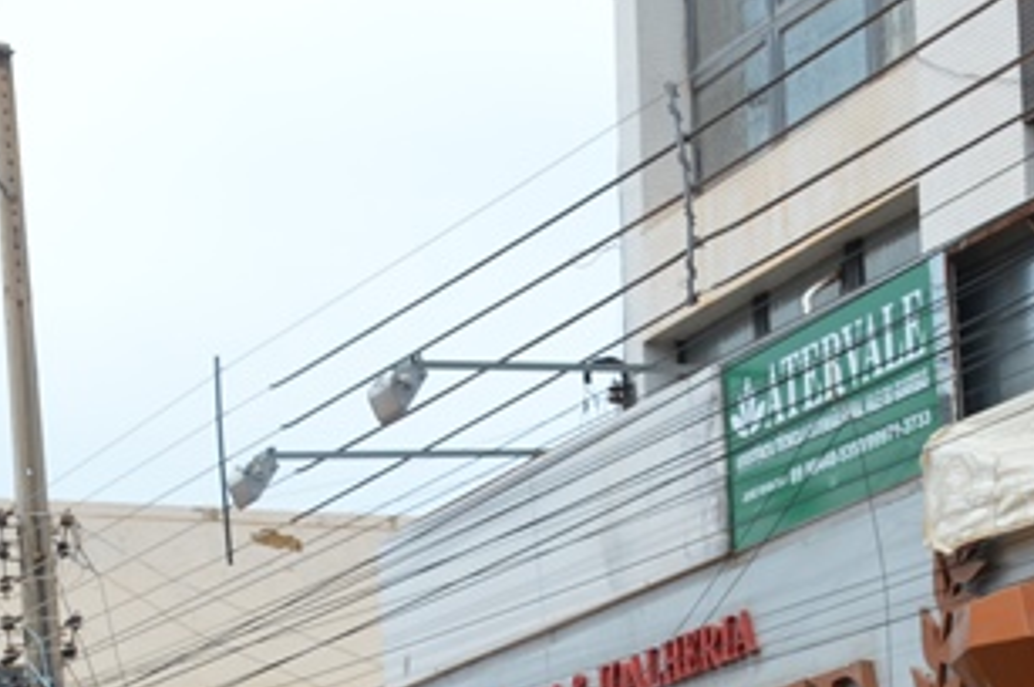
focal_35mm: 130
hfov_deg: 15.6
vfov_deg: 10.1
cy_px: 1076
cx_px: 88
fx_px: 3730
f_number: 8
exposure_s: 1/250
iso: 100
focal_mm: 26
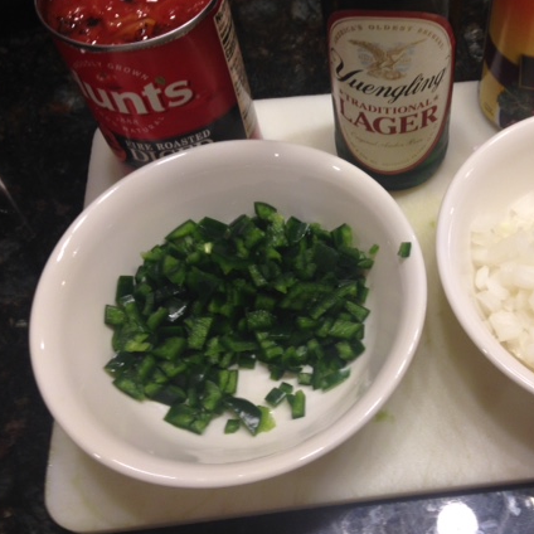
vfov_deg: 38.3
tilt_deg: -58.8
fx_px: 768
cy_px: 243
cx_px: 387
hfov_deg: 37.6
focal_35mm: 44
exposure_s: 1/20
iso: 64
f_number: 2.4
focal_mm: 4.12
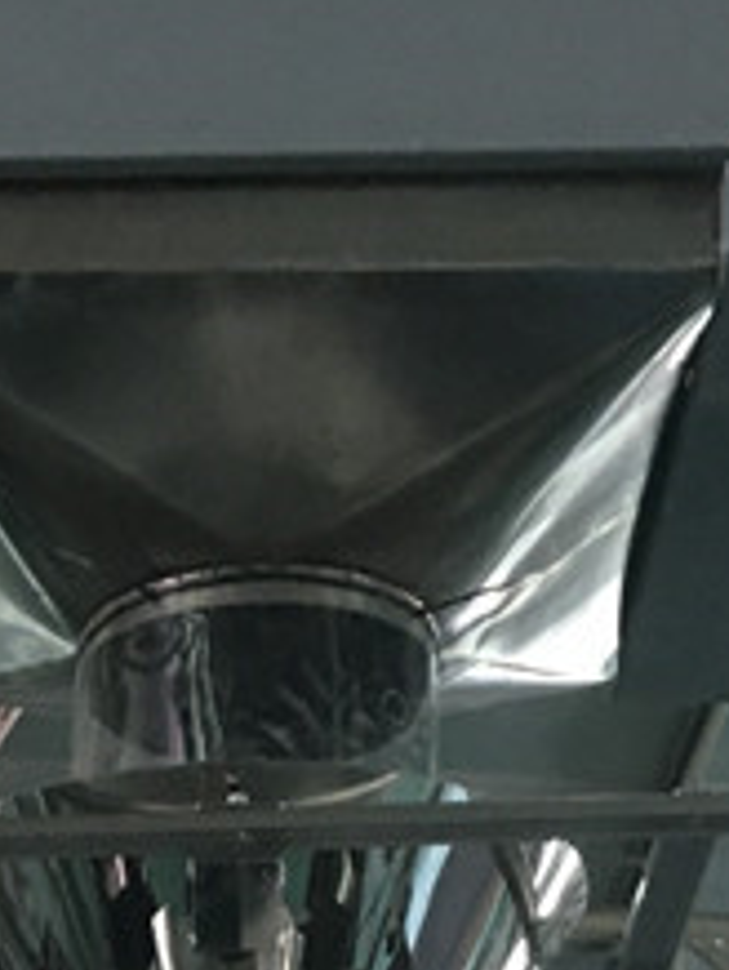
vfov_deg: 13.5
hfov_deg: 11.9
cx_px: 76
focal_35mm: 124
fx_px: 3475
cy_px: 1982
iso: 125
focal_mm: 4.15
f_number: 2.2
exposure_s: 1/33
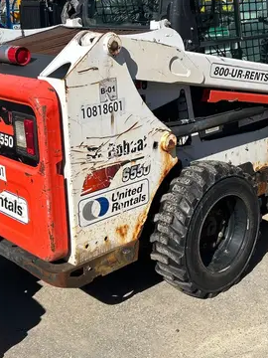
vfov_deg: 36.1
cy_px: 152
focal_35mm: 53
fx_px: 547
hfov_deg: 27.5
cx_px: 154
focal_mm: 5.7
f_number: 1.5
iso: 50
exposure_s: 1/5076
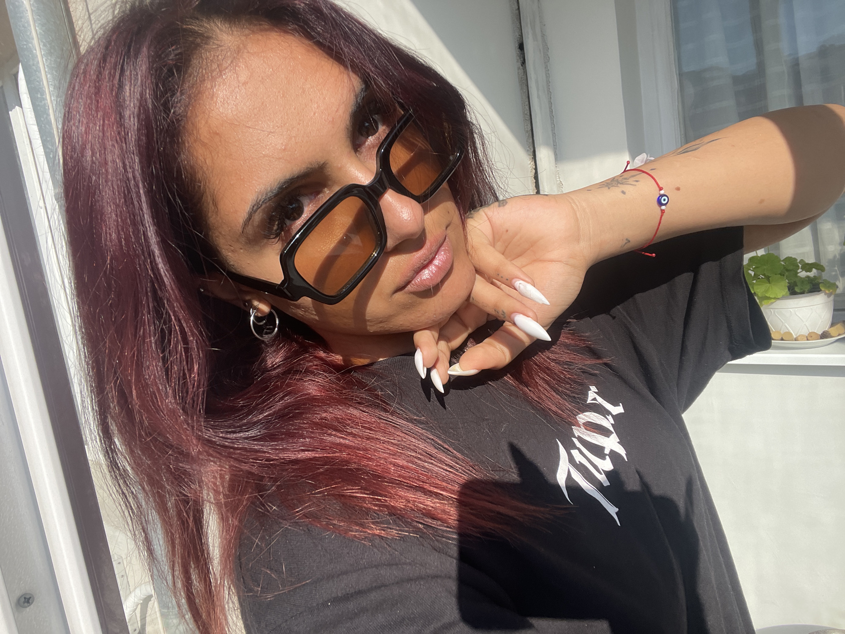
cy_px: 317
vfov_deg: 58.9
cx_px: 422
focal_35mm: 23
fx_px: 561
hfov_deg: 73.9
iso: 25
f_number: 2.2
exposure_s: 1/628
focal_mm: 2.71
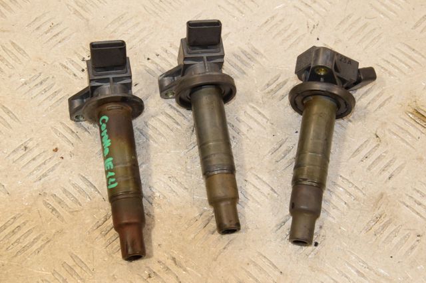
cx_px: 213
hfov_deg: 31.9
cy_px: 142
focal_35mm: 63
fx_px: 745
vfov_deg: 21.5
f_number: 9
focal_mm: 42
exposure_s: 1/125
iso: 1600
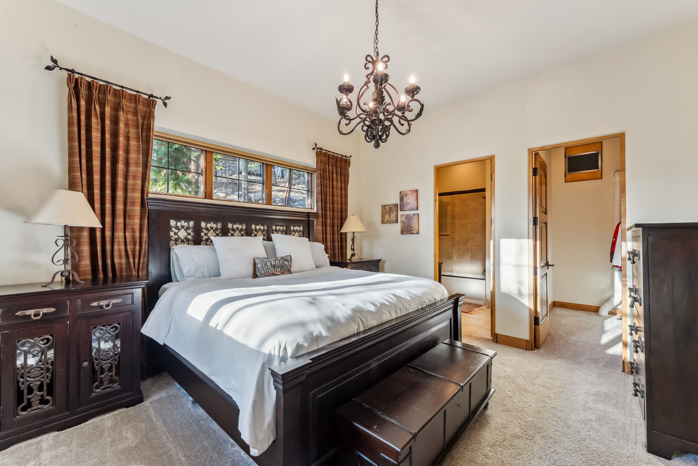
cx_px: 349
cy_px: 233
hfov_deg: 104.2
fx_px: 272
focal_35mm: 14
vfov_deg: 81.3
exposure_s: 1/30
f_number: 10
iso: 800
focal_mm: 14
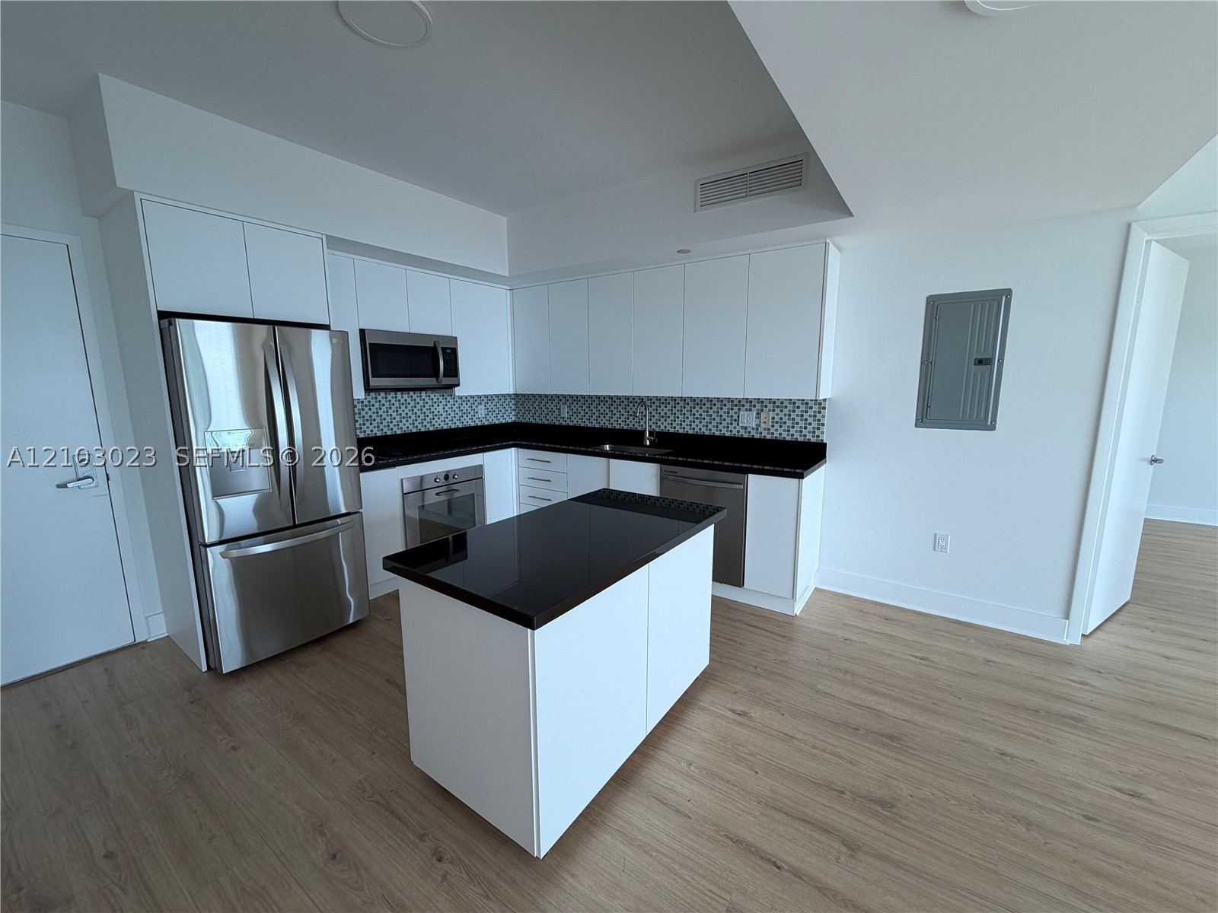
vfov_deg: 85.7
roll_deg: +0.9
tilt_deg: -8.3
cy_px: 456
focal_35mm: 14
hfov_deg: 102.1
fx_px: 493
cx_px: 609
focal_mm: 2.22
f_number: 2.2
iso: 40
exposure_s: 1/155
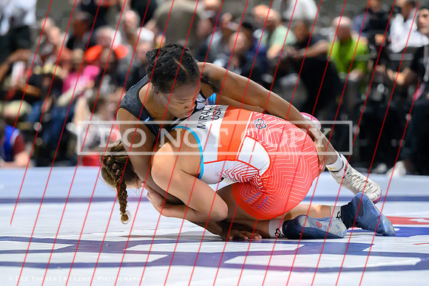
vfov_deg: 6.8
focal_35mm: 203
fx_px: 2421
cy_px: 190
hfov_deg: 10.1
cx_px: 230
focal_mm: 135
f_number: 2.8
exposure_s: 1/640
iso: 11400
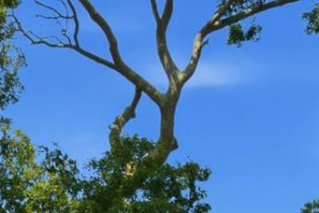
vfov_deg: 12.4
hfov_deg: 23.9
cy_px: 527
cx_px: 73
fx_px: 745
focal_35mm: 84
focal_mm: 14
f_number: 11
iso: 320
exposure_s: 1/250
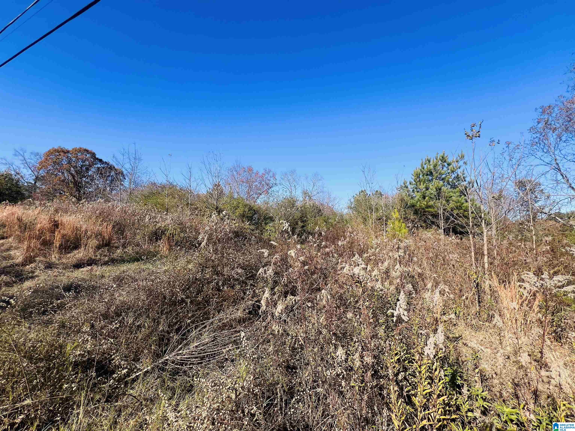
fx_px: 216
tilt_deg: -3.4
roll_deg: -2.7
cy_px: 216
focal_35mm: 13
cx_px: 288
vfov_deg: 89.9
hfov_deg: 106.2
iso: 32
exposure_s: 1/1096
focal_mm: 1.57
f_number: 1.8
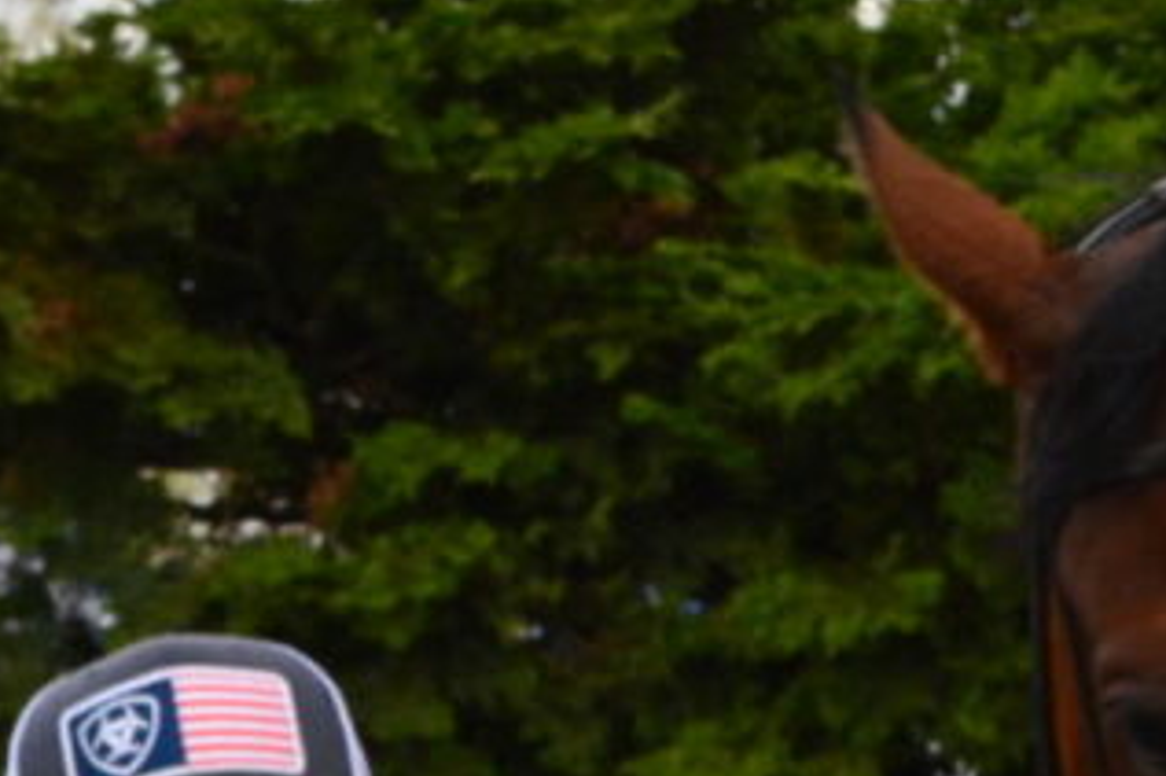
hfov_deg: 4.8
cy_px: 511
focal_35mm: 423
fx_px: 13679
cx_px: 1887
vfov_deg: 3.2
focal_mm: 55
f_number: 10
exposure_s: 1/200
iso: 400
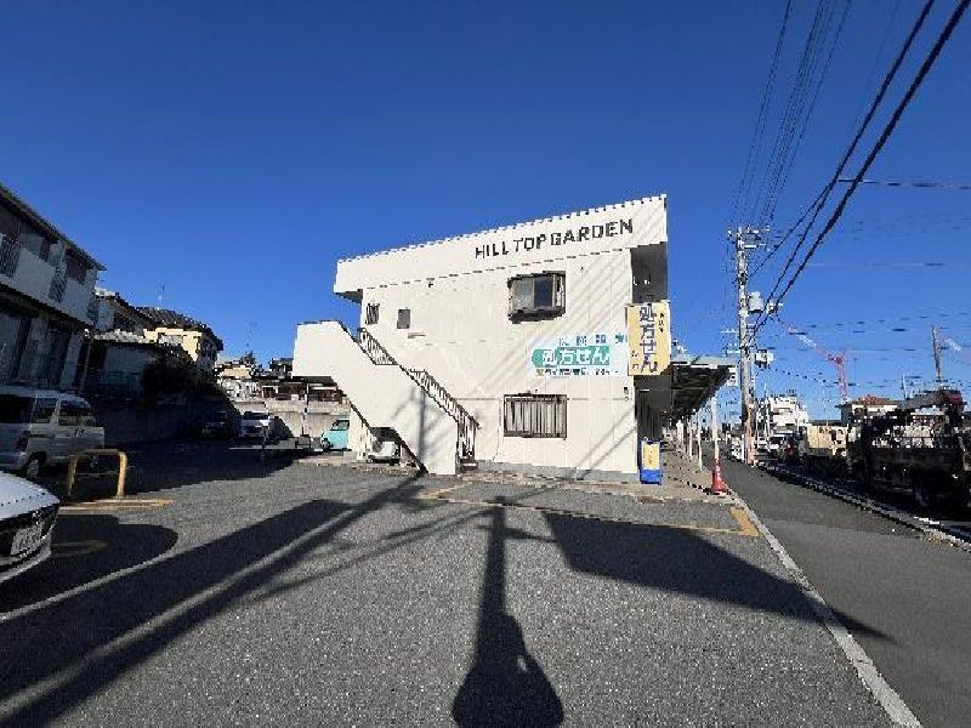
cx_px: 486
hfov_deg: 106.2
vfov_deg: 89.9
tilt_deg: +9.7
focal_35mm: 13
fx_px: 365
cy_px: 364
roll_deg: -2.4
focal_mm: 1.57
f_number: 1.8
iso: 40
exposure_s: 1/5814
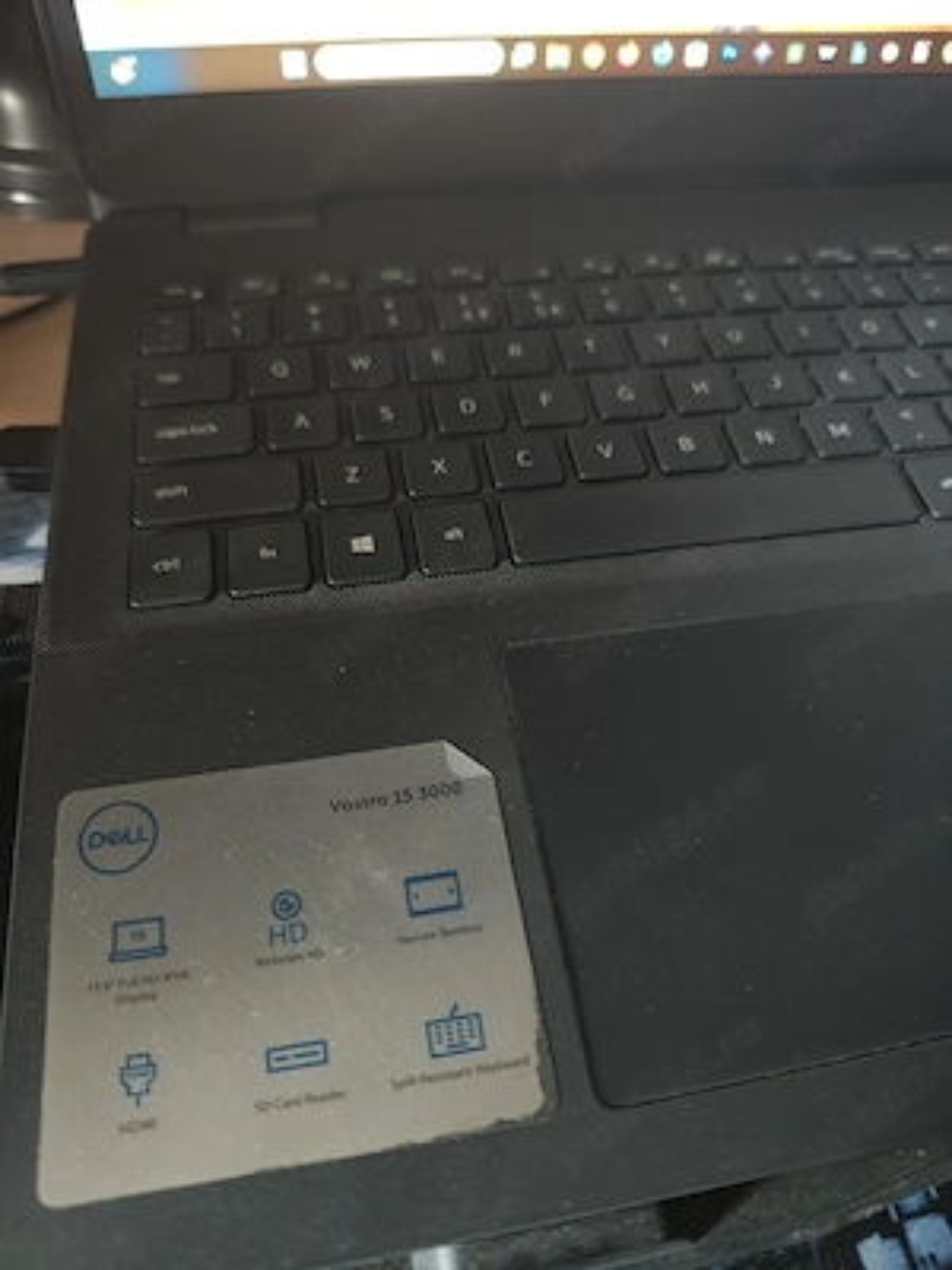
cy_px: 635
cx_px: 476
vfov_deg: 73.9
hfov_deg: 58.9
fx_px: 843
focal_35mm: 23
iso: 4450
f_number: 1.6
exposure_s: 1/33.4
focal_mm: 6.57
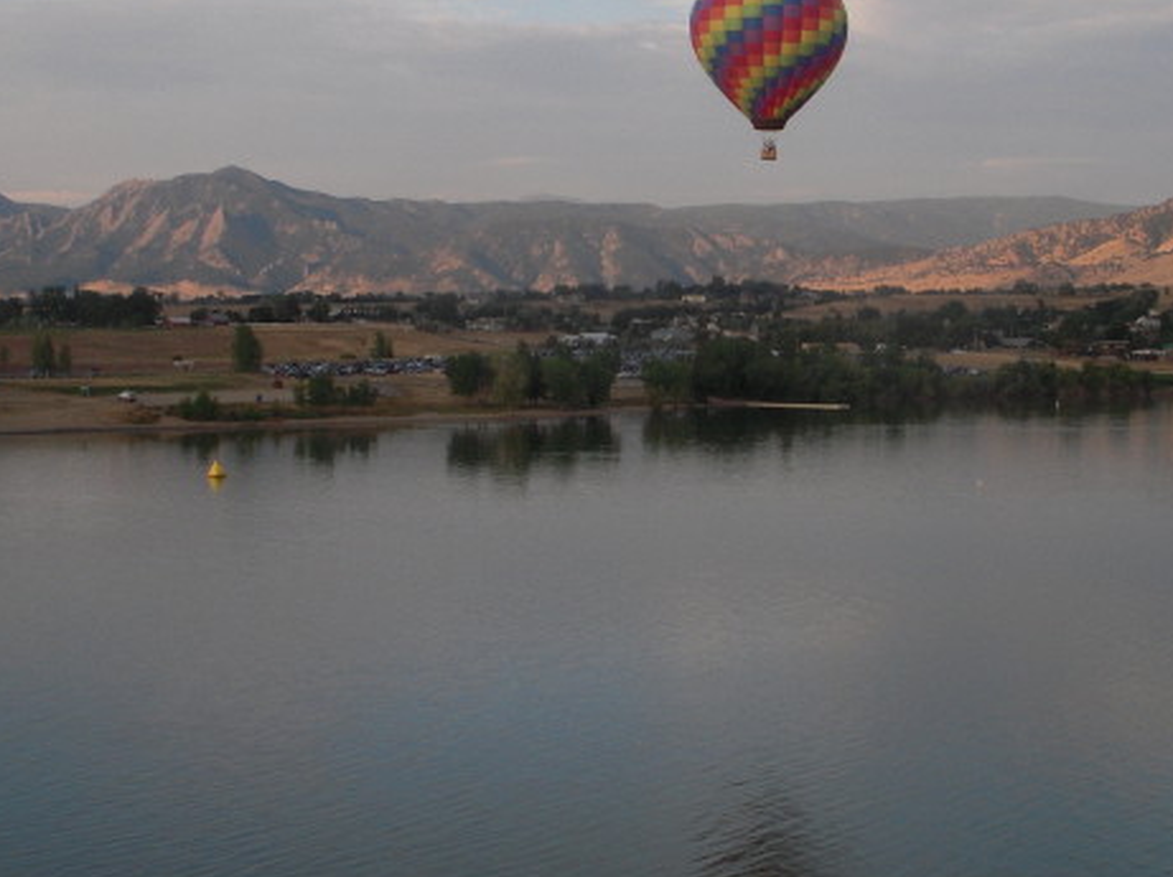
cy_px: 264
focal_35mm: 66
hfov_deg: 29.3
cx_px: 702
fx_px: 2235
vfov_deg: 22.1
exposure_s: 1/160
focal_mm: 6.3
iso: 100
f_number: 6.6
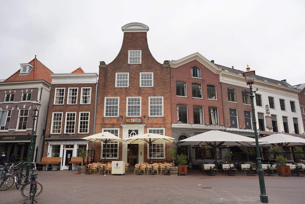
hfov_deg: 73.7
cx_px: 152
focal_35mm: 24
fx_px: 203
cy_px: 102
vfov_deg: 53.1
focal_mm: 24
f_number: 5.6
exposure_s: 1/100
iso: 100
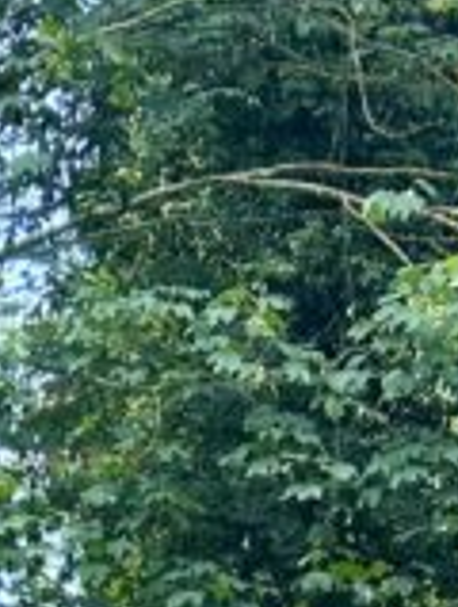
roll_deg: -1.2
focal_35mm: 167
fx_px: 2934
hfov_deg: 8.9
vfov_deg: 9.0
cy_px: 1943
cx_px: -42
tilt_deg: -9.5
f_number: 1.5
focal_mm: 5.7
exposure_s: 1/434
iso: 50
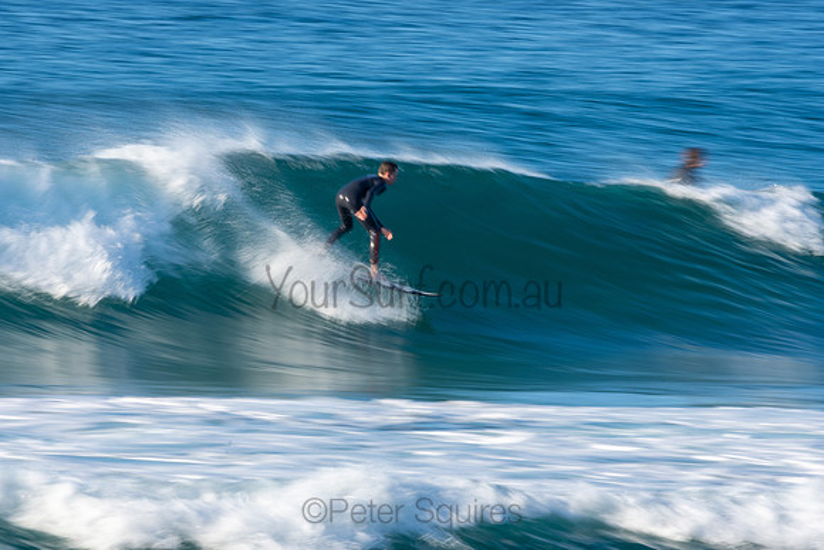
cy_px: 275
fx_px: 17170
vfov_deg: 1.8
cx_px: 412
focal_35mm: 750
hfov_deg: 2.7
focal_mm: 500
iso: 100
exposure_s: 1/25
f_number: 20
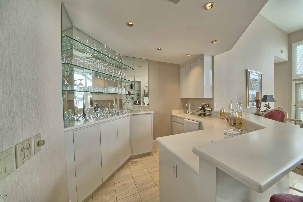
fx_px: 101
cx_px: 152
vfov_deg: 90.0
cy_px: 101
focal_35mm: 12
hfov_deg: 112.6
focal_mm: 12
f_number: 16
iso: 200
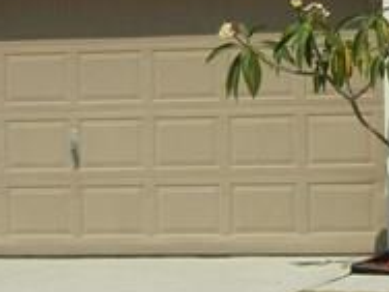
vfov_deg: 9.1
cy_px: 265
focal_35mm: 163
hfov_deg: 11.8
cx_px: 484
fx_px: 1832
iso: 160
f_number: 7
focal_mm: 5.4
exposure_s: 1/920
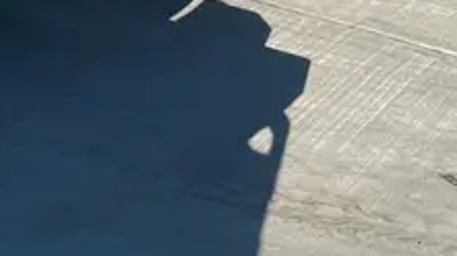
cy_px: -422
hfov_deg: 21.7
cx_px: -29
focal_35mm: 94
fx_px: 1138
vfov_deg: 10.4
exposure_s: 1/9091
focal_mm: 4.2
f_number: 1.6
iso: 50
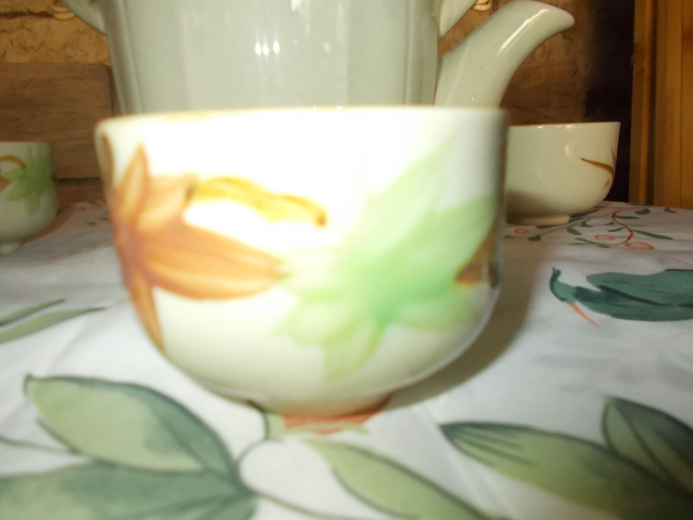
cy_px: 260
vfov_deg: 53.1
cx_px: 346
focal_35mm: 26
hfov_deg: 67.3
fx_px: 521
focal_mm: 4.6
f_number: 3.2
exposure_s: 1/25
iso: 200
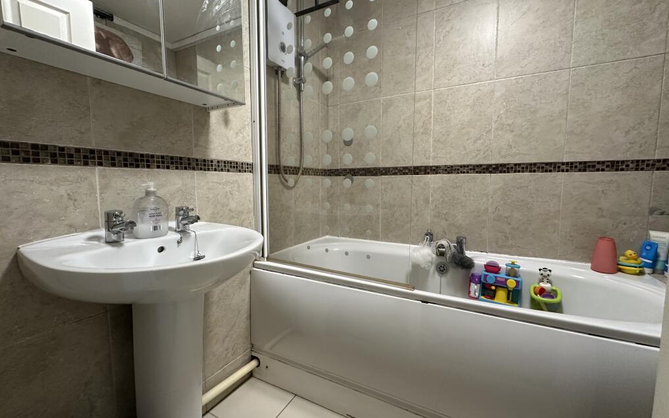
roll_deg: +1.0
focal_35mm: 15
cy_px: 207
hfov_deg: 101.5
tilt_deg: -4.2
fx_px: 273
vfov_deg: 74.8
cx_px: 337
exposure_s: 1/50
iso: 200
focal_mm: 2.22
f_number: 2.2
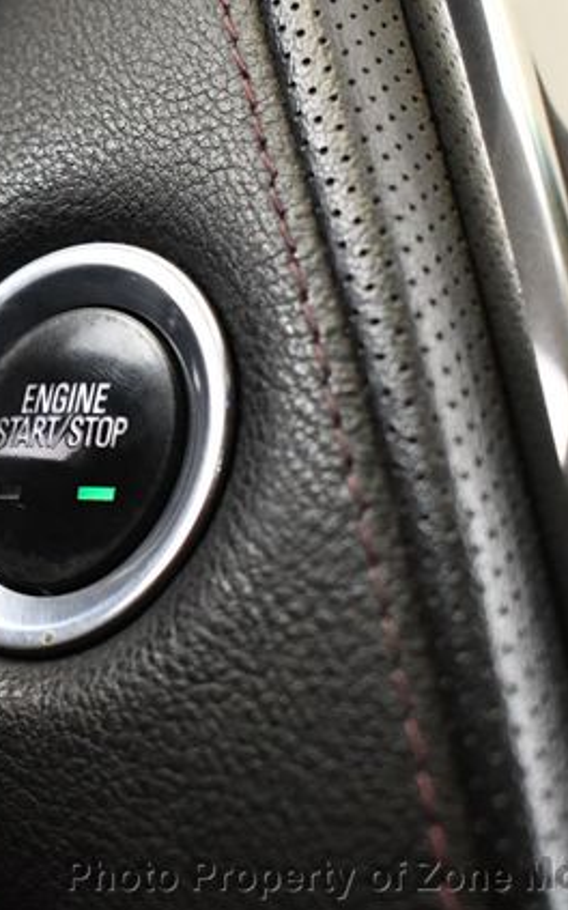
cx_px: 39
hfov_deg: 12.3
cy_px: 456
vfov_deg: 19.8
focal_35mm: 105
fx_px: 2603
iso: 4000
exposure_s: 1/60
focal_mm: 34
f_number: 4.5
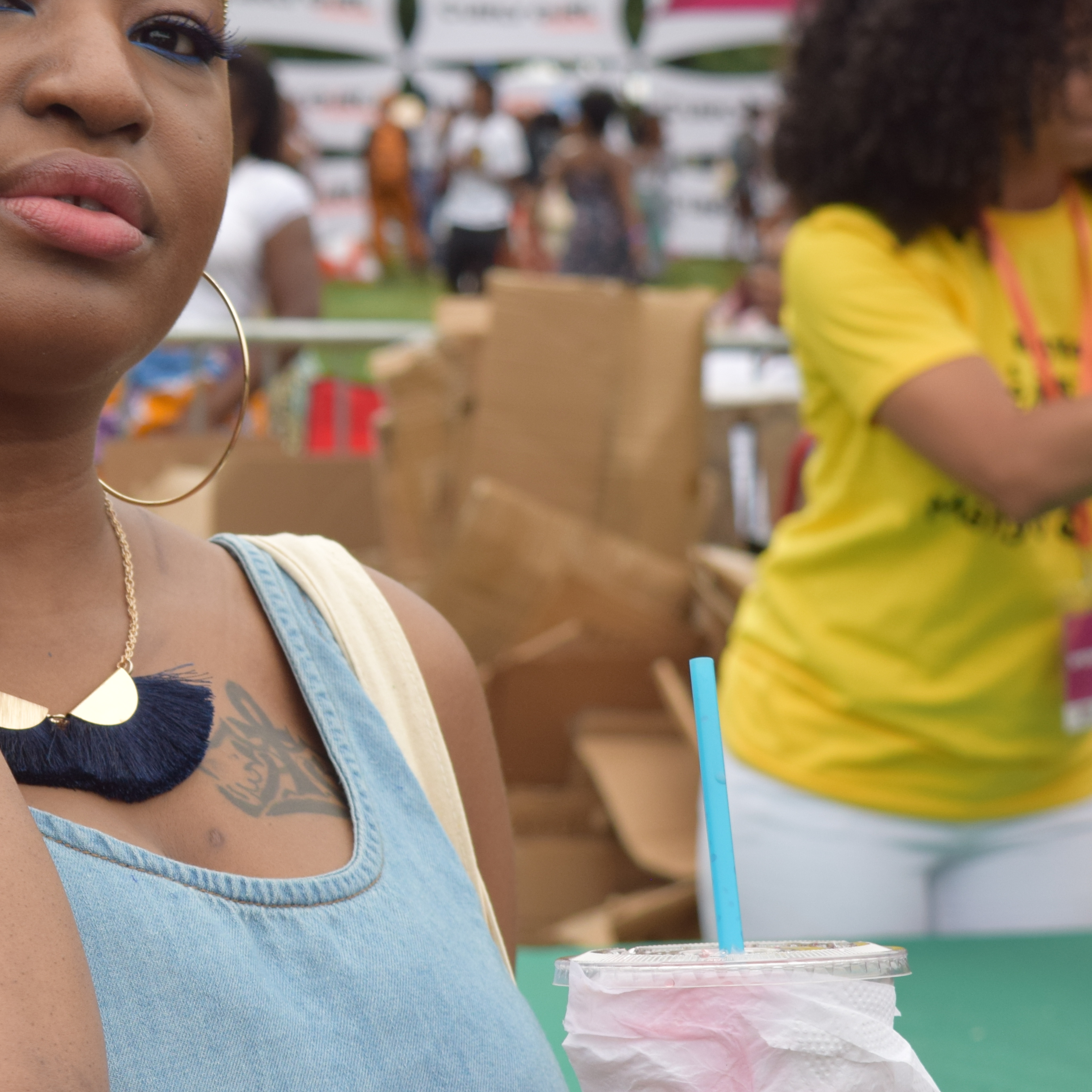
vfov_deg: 13.4
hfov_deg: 13.2
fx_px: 4640
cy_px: 391
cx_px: -86
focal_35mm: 130
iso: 400
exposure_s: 1/160
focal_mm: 46
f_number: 6.3
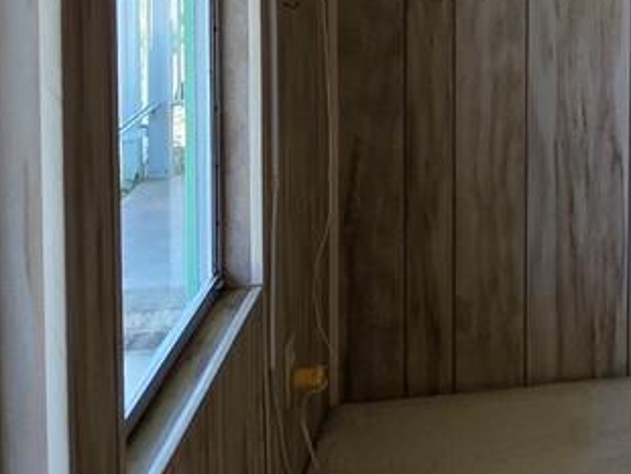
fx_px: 1222
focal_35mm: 67
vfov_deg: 20.7
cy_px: -79
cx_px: 898
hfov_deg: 24.0
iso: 25
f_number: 1.9
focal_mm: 2.2
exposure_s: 1/120
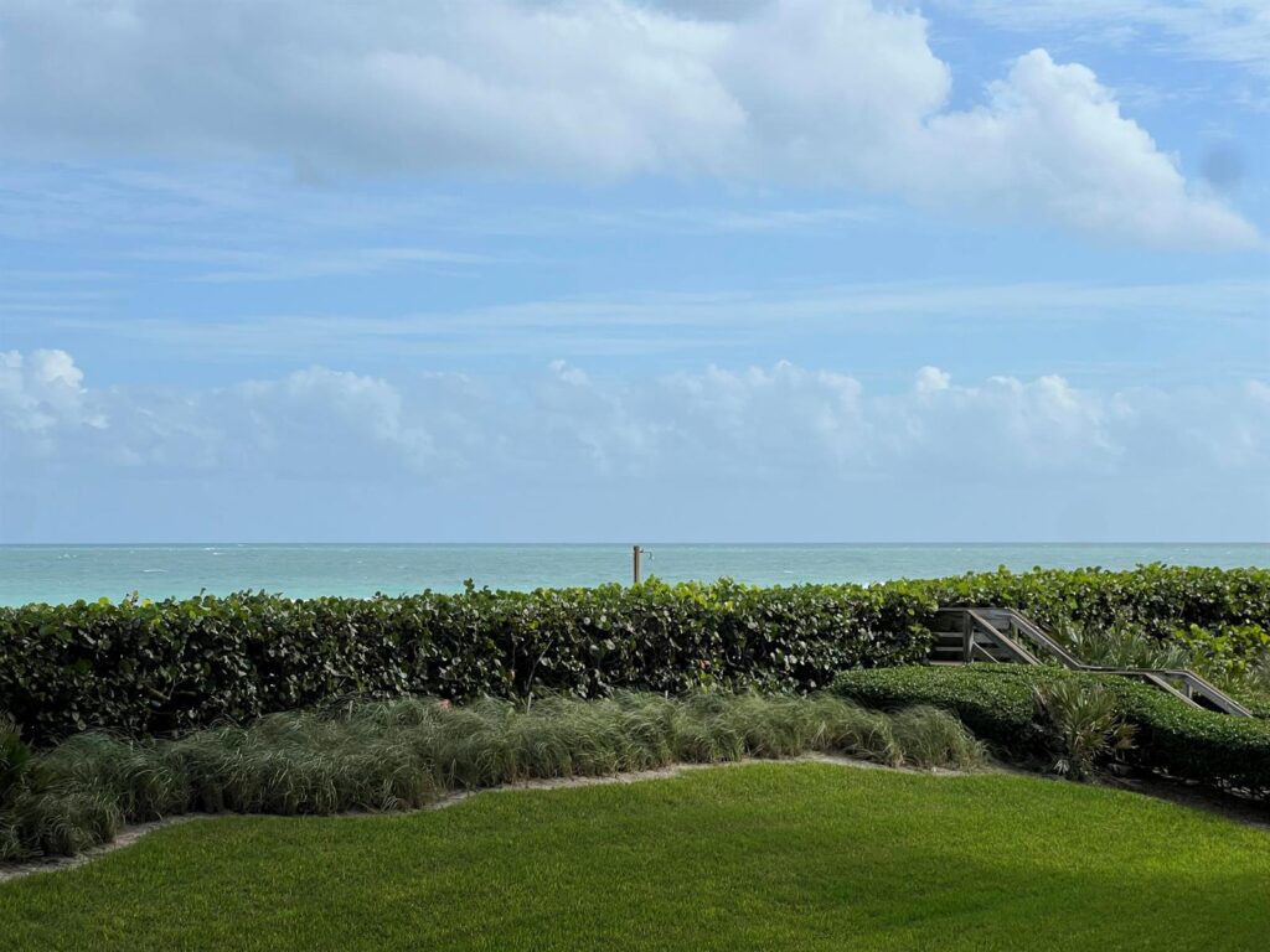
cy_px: 476
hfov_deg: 25.3
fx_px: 2825
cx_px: 635
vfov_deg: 19.1
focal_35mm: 77
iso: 32
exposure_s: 1/1376
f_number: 2.8
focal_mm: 9
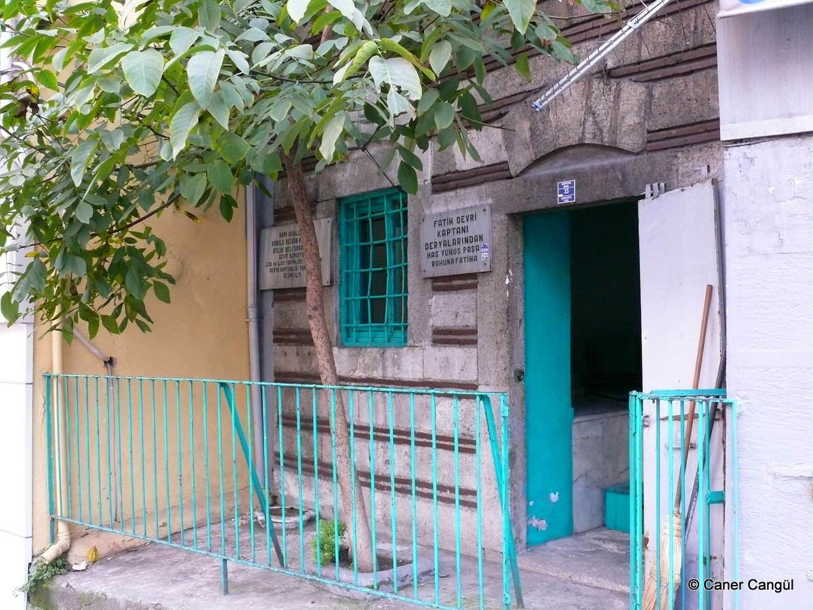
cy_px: 305
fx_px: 822
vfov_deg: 40.7
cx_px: 406
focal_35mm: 35
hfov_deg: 52.6
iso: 400
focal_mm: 7.4
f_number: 5.6
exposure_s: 1/50
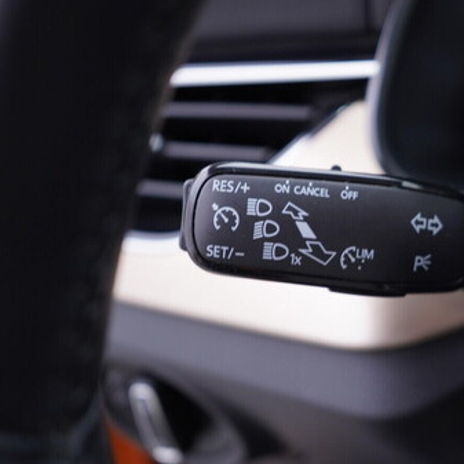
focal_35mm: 50
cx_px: 377
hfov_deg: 33.0
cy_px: 235
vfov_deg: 34.0
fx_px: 758
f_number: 2.8
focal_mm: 24
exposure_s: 1/40
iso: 160
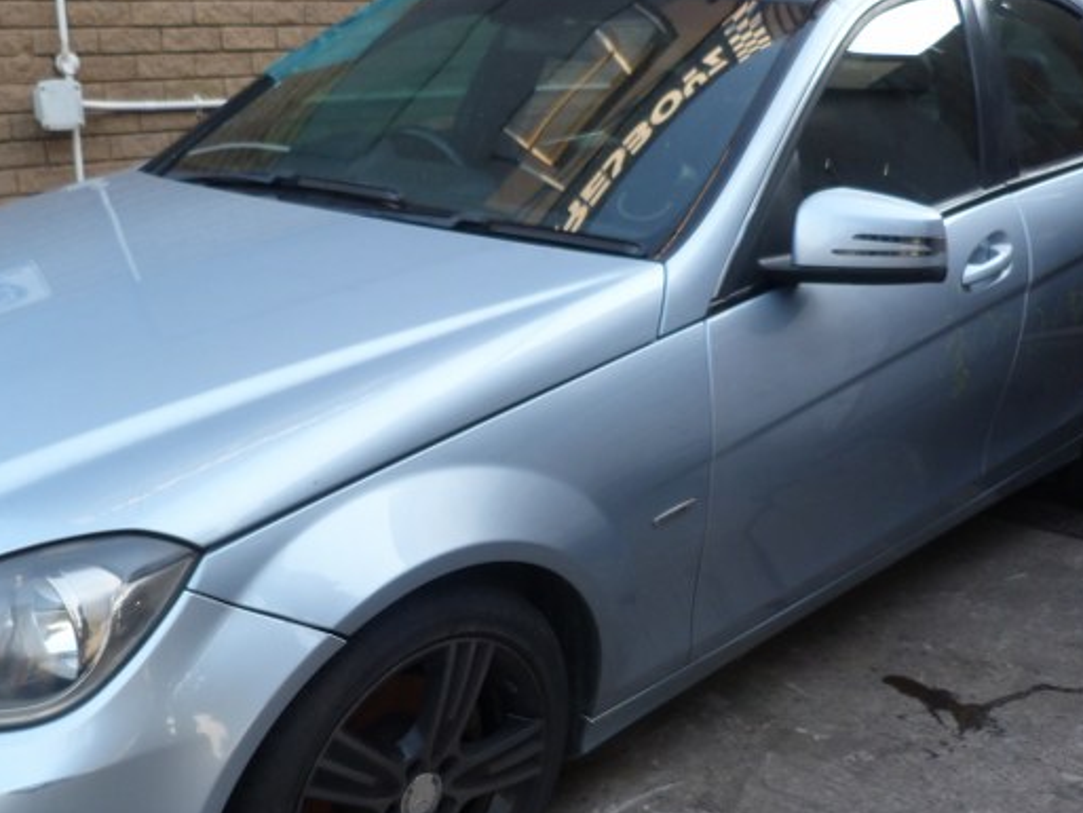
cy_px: 555
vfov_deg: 36.4
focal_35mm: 39
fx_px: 1220
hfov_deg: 47.6
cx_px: 433
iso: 80
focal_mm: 4.5
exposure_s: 1/60
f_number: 2.8
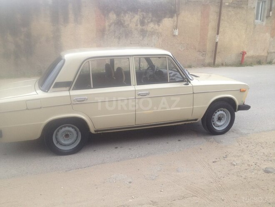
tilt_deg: -15.0
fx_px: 278
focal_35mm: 35
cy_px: 104
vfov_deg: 40.7
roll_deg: +1.9
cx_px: 138
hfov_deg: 52.6
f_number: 2.4
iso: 50
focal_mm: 4.28
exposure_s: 1/343
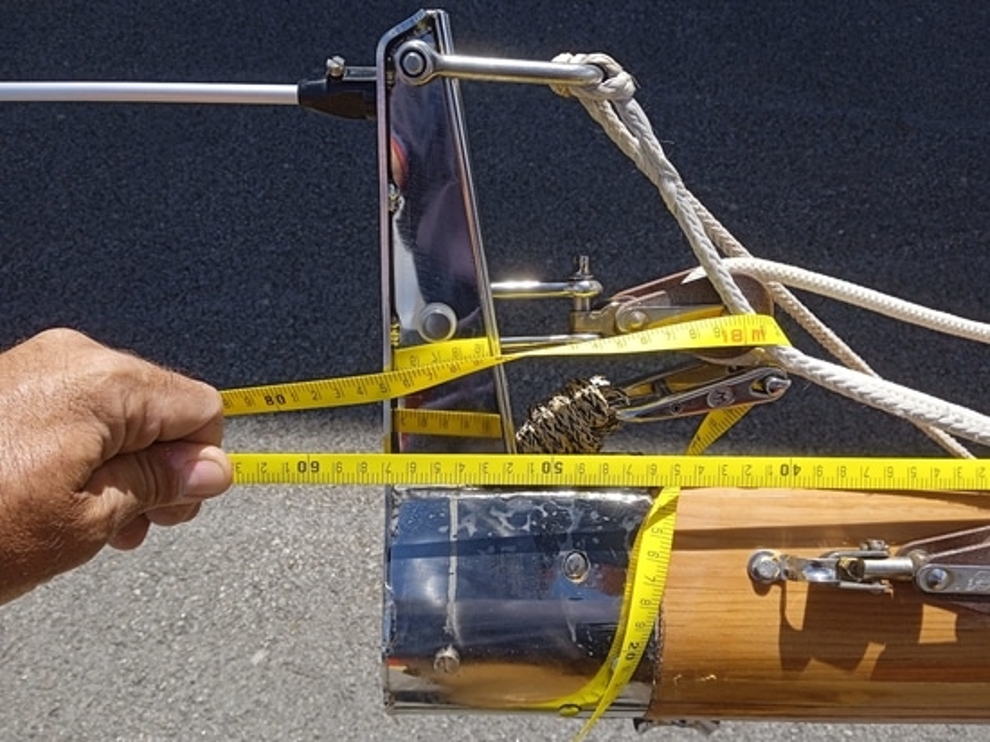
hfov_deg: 63.5
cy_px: 371
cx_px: 495
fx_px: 800
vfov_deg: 49.7
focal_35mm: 28
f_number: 2.2
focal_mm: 3.43
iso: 114
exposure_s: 1/908
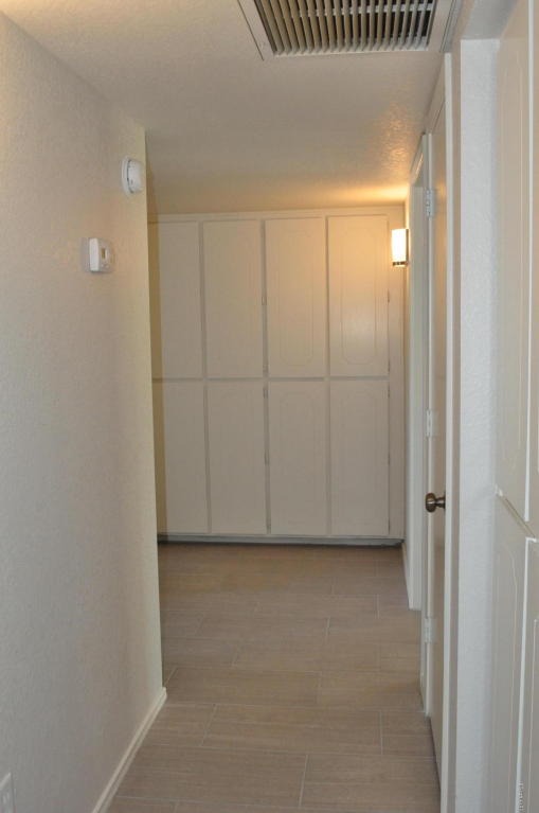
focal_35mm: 33
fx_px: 743
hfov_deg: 39.9
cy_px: 406
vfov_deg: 57.3
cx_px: 270
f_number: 11
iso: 1600
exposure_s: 1/30
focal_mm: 22
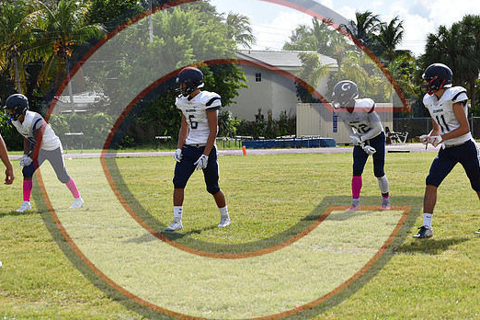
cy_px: 159
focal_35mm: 120
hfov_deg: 17.1
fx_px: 1600
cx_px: 225
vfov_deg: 11.4
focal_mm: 72
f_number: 7.1
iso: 400
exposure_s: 1/1600
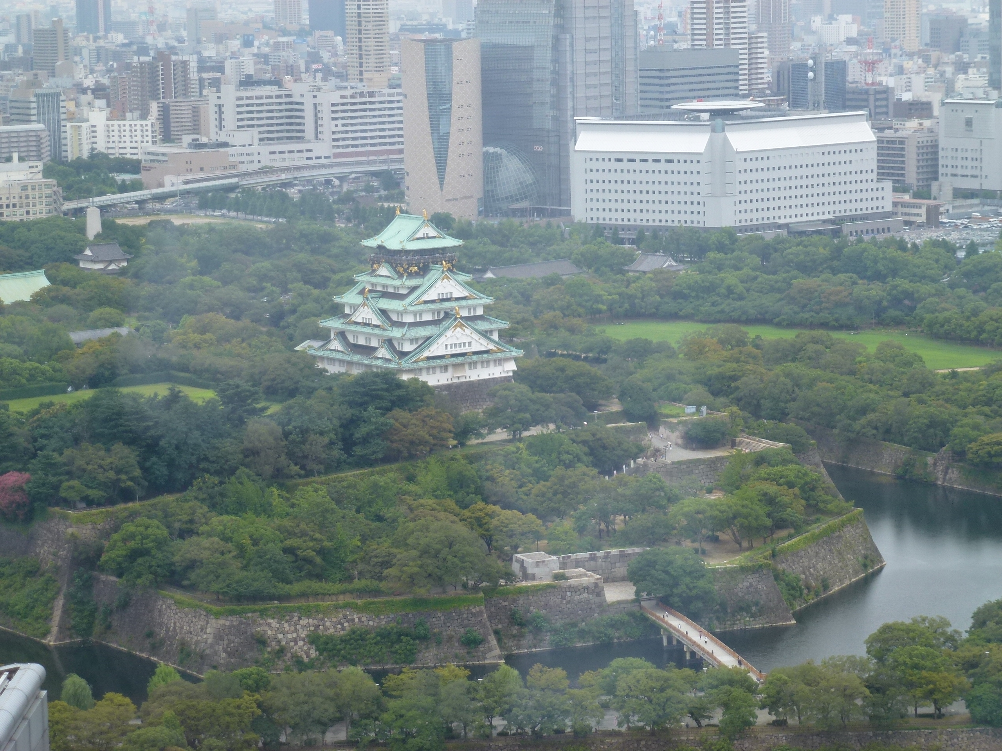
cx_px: 501
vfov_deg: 14.2
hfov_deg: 18.9
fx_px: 3010
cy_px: 376
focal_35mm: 104
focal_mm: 18.7
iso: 100
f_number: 5
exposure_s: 1/100
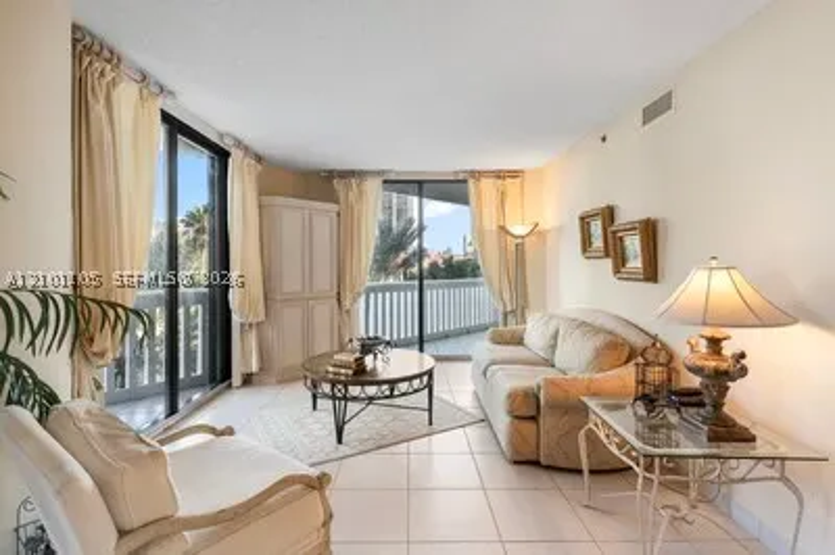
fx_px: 394
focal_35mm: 17
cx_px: 418
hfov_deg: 93.3
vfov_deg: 70.3
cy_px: 278
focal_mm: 17
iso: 200
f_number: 8
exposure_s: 1/4
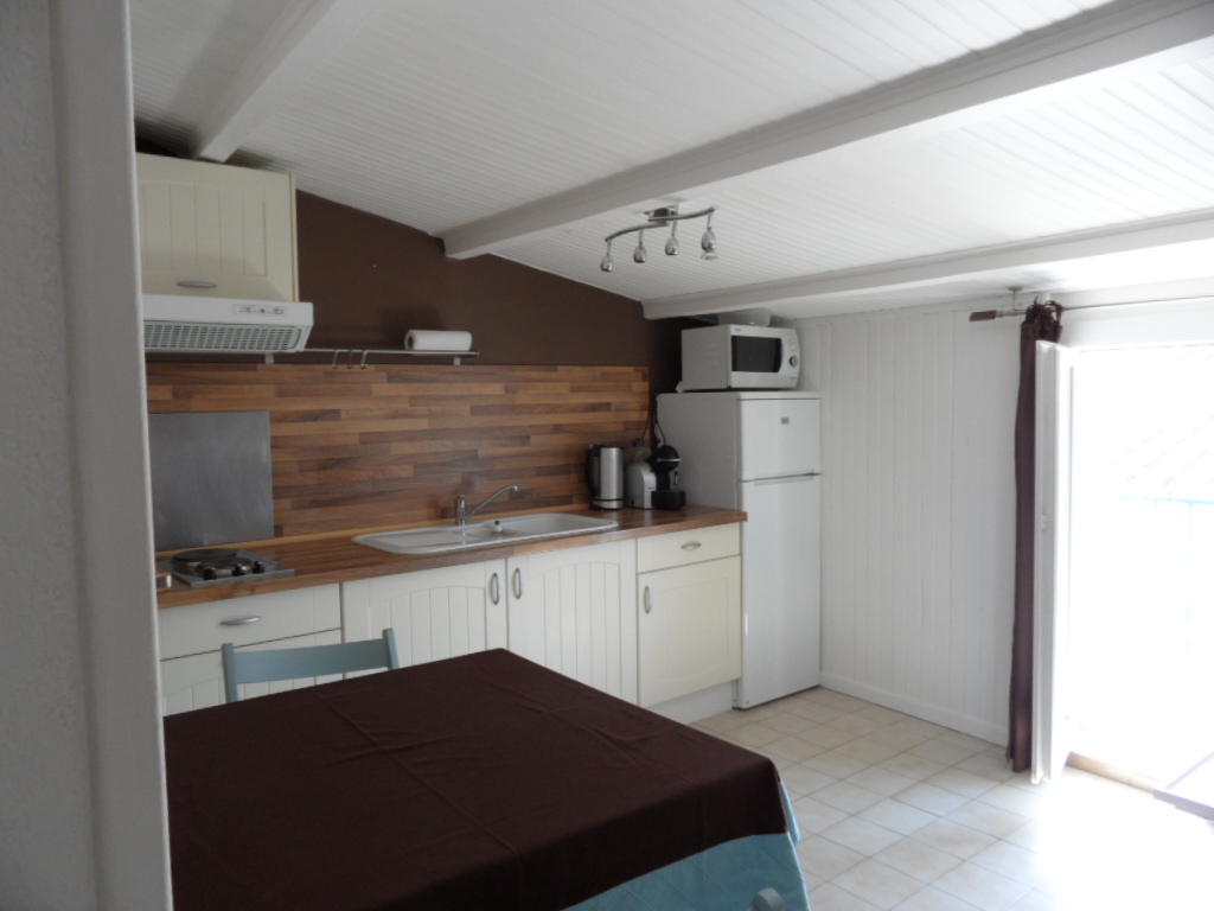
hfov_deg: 71.6
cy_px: 456
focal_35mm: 24
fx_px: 842
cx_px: 607
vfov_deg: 56.8
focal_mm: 3.9
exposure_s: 1/45
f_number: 3.2
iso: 100
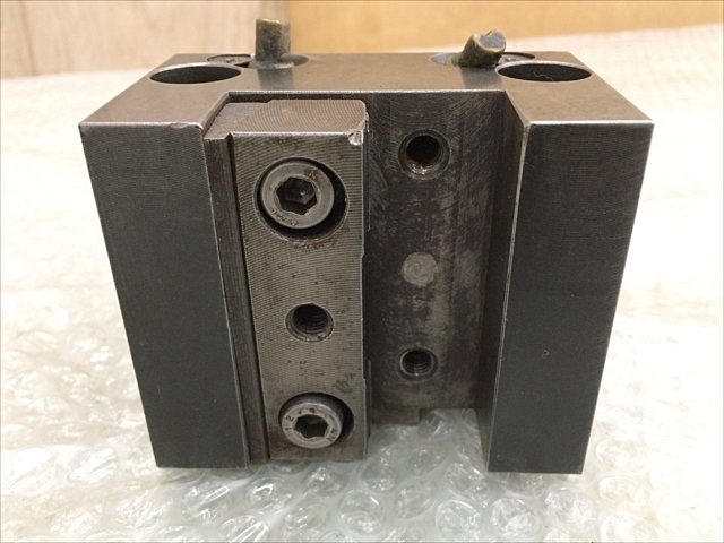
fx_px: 607
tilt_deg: -28.9
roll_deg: +0.7
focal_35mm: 29
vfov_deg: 48.2
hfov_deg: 61.7
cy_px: 272
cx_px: 362
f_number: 2.2
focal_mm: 4.15
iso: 125
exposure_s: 1/30
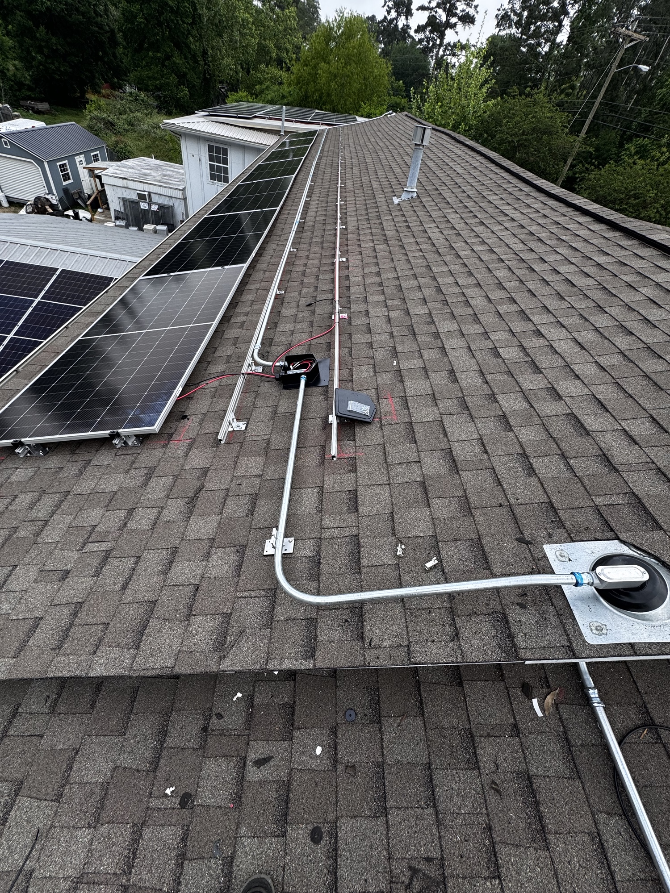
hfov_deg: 85.7
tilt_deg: -45.2
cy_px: 446
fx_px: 361
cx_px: 335
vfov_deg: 102.1
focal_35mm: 14
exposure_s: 1/600
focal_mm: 2.22
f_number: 2.2
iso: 50
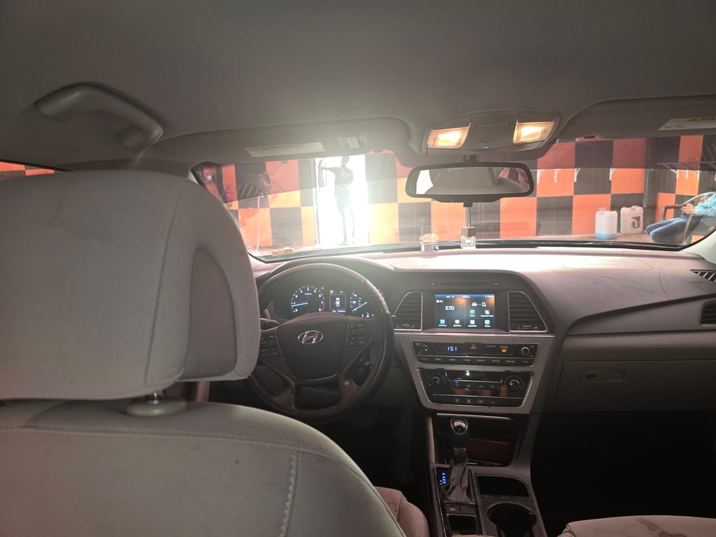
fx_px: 476
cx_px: 358
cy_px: 268
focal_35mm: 23
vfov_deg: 58.9
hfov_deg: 73.9
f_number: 1.7
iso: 100
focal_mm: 6.3
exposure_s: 1/33.3
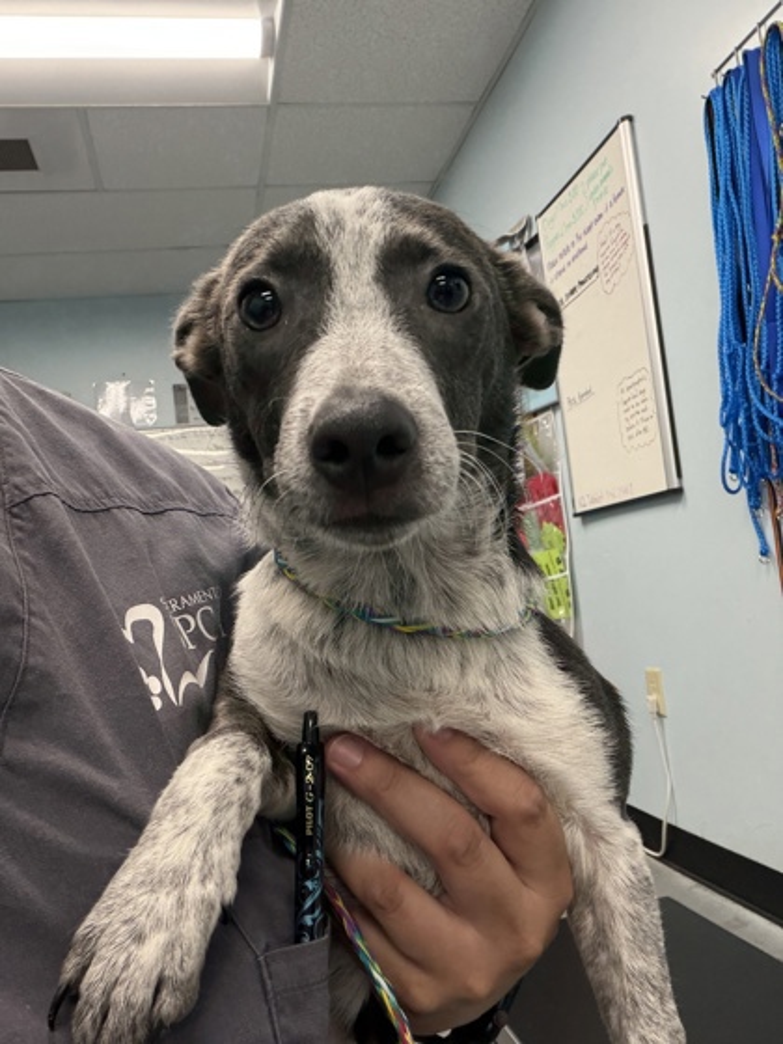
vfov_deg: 60.0
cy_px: 522
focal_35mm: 30
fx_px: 905
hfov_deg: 46.8
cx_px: 392
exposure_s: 1/60
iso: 125
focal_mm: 2.71
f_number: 1.9
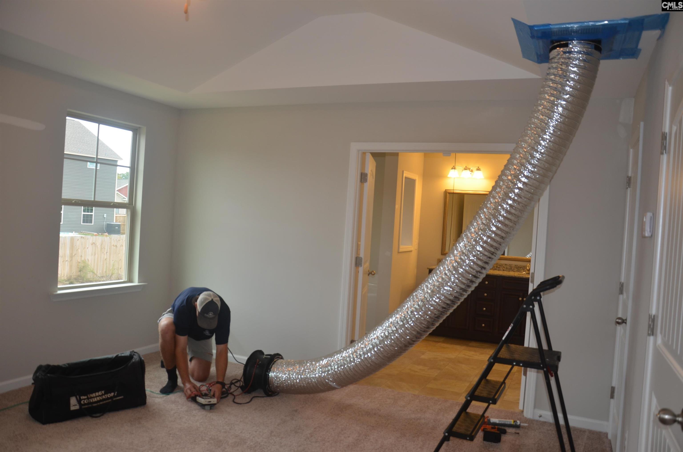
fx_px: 511
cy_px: 226
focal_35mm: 27
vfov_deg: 47.7
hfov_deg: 67.5
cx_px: 342
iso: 200
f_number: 3.5
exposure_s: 1/60
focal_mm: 18
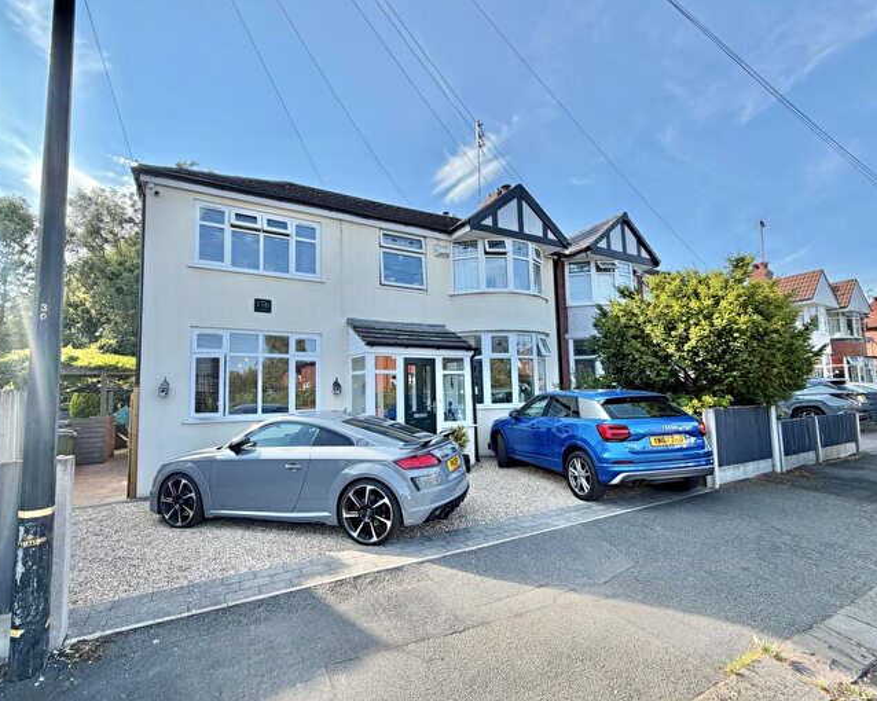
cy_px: 359
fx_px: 389
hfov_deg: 96.7
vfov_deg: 84.0
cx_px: 417
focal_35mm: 15
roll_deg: -1.4
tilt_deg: +2.4
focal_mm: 2.22
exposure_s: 1/502
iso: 50
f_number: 2.2
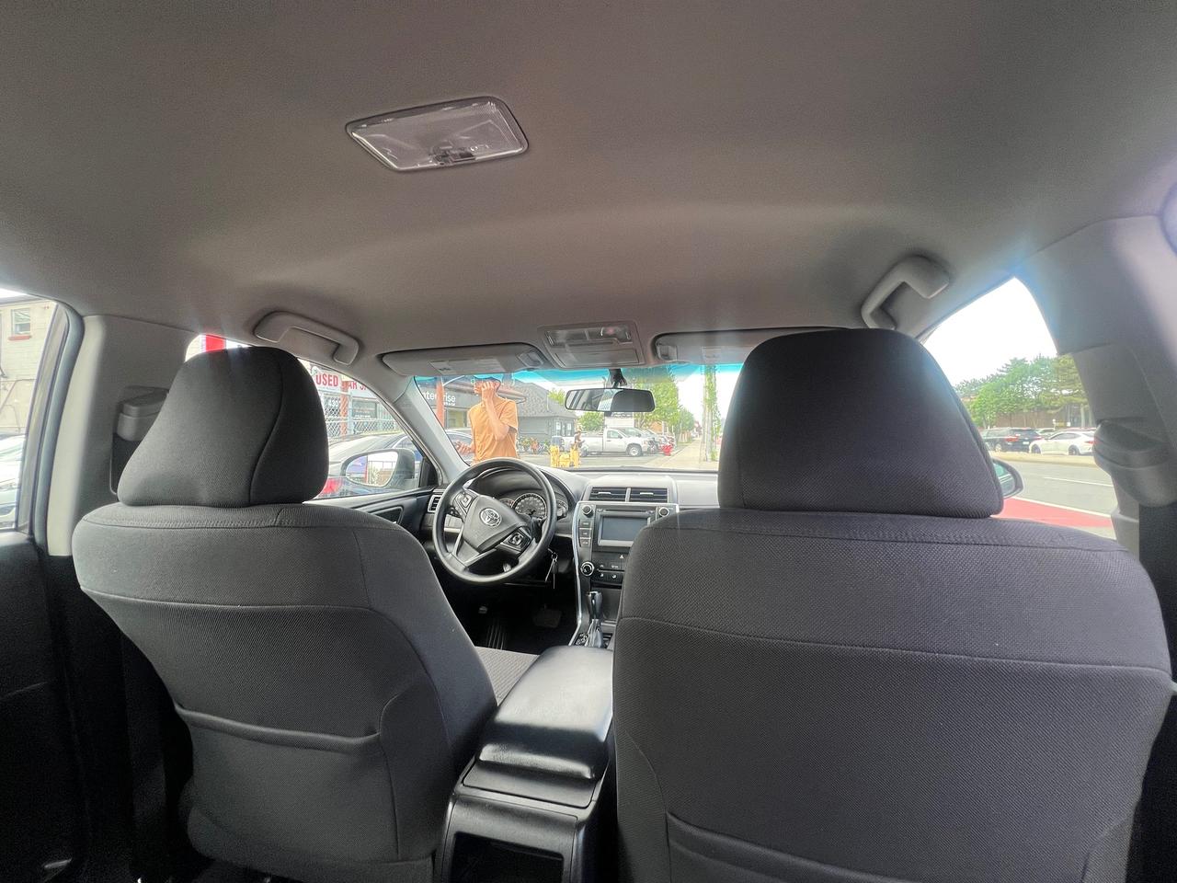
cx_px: 588
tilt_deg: -0.7
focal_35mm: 13
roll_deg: +0.6
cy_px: 442
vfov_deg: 89.9
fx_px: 442
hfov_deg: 106.2
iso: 50
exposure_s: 1/99
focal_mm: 1.57
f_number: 1.8
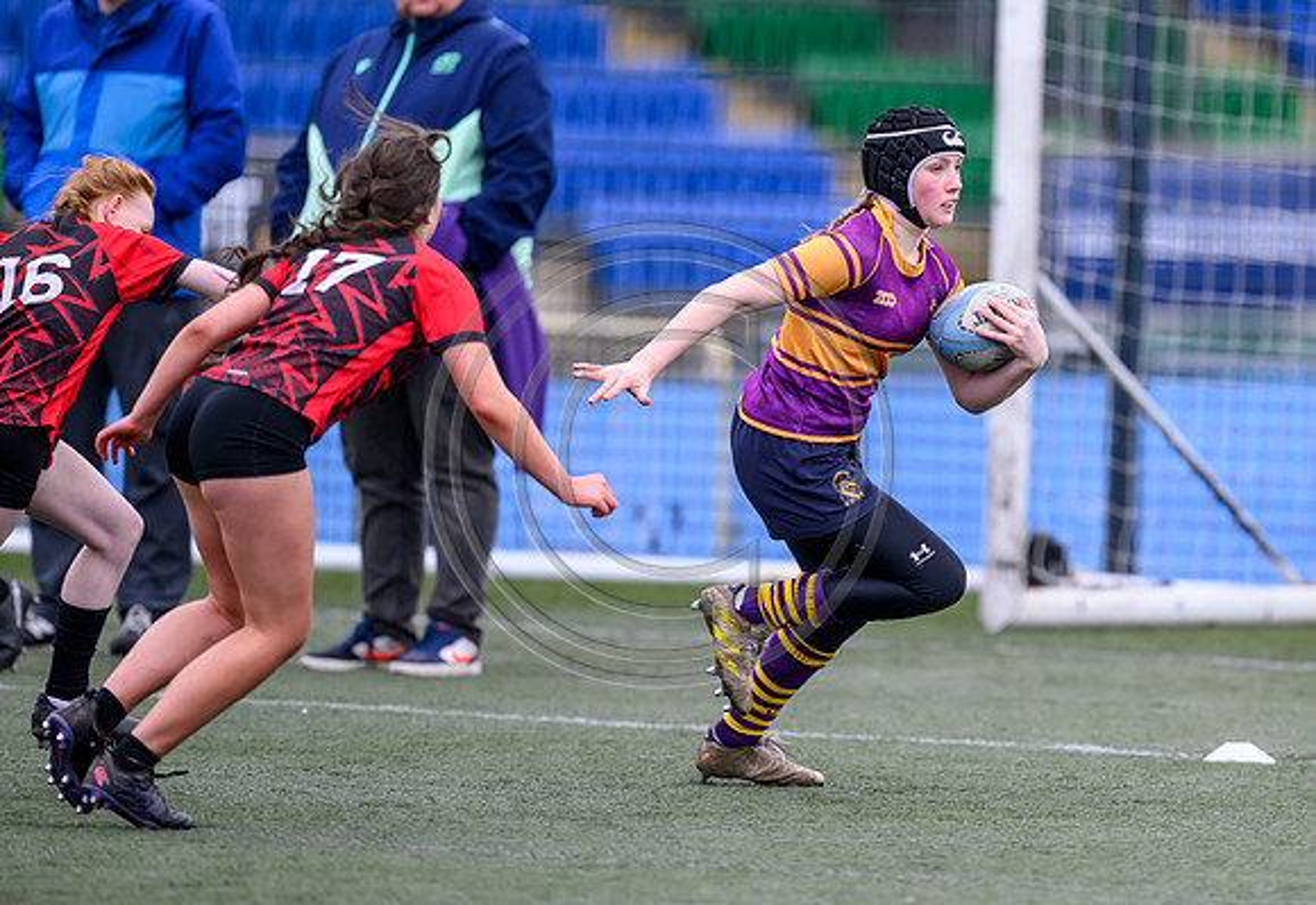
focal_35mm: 559
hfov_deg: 3.7
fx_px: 20638
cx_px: 909
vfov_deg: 2.5
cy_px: 404
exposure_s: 1/1250
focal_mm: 400
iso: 500
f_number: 3.2
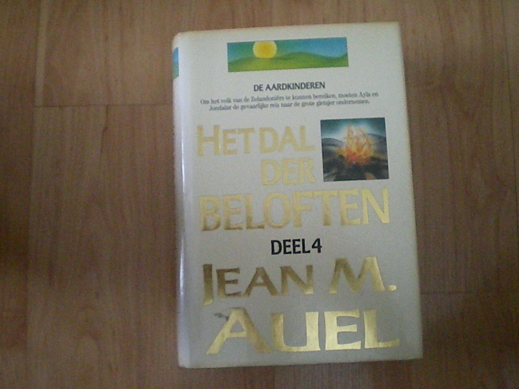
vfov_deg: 37.7
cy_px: 194
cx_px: 260
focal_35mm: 38
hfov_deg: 49.0
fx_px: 570
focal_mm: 6.3
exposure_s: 1/100
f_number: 3.1
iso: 1206
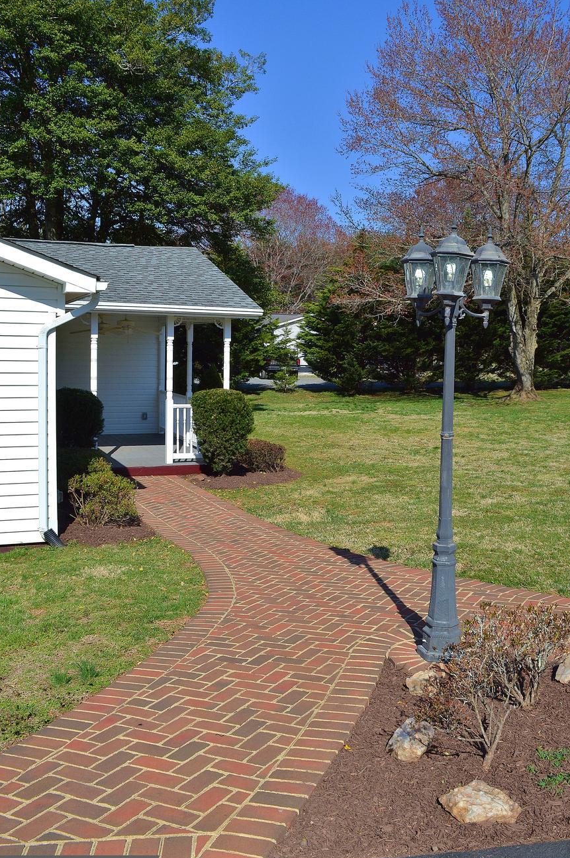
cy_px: 401
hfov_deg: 40.9
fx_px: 761
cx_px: 332
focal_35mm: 32
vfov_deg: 58.7
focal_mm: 18
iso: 320
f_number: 11
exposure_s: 1/500
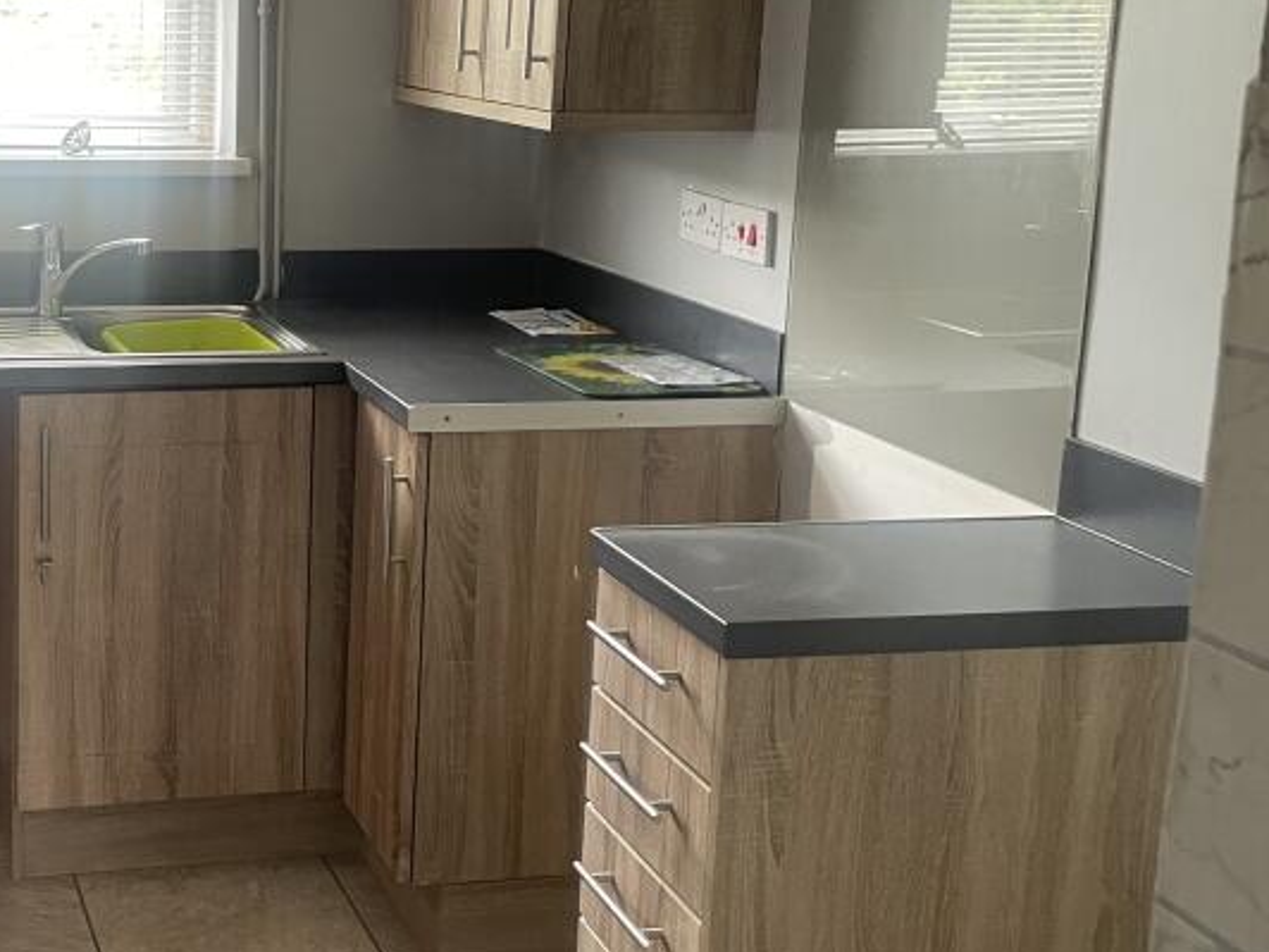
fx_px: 1833
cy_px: 279
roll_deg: -1.1
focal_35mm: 50
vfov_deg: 28.8
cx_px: 200
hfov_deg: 36.5
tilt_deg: -10.5
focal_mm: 4.2
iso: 125
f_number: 1.6
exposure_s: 1/80
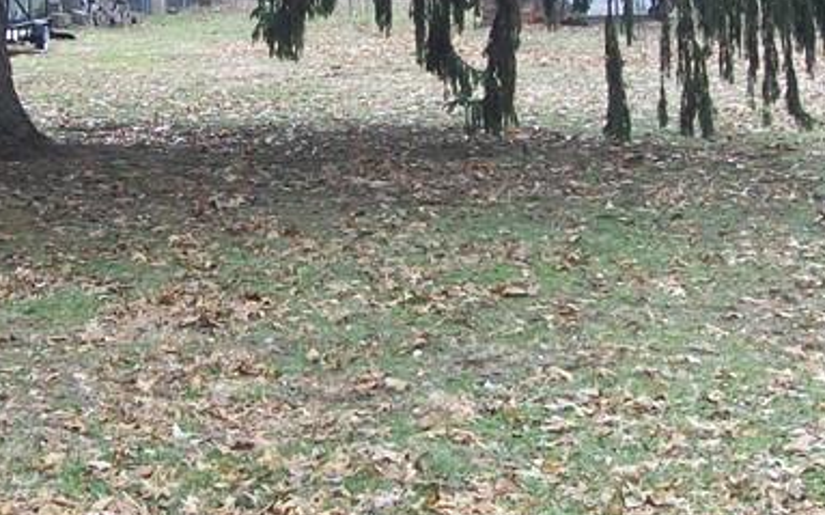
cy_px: 127
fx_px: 2292
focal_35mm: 102
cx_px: 185
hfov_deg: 20.2
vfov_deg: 12.8
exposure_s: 1/80
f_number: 2.7
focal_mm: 6
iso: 64
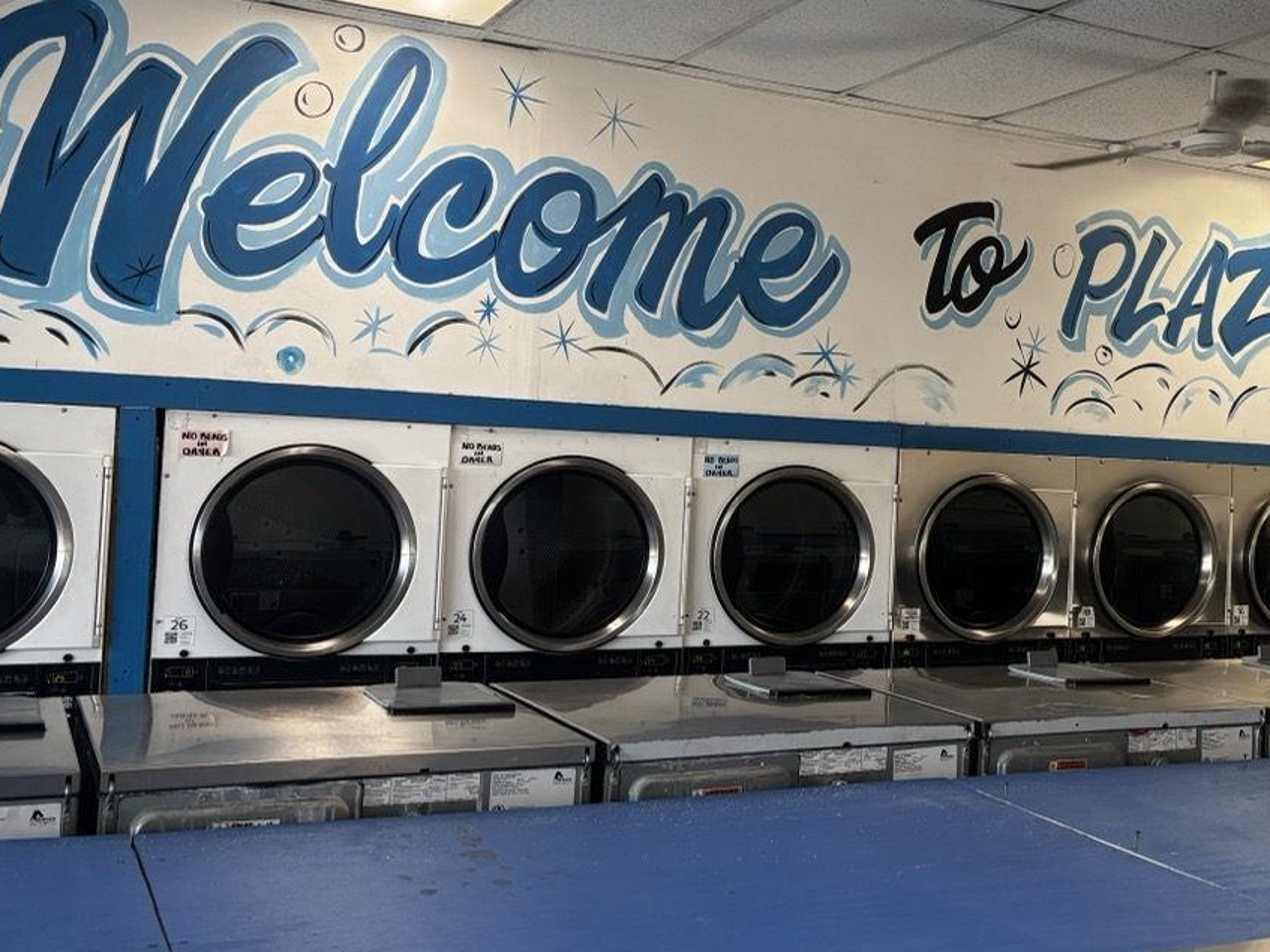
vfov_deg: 33.6
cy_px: 427
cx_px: 945
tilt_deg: +1.7
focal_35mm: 43
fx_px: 1577
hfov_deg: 42.6
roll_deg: -2.4
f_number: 1.6
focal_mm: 5.96
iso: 125
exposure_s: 1/121
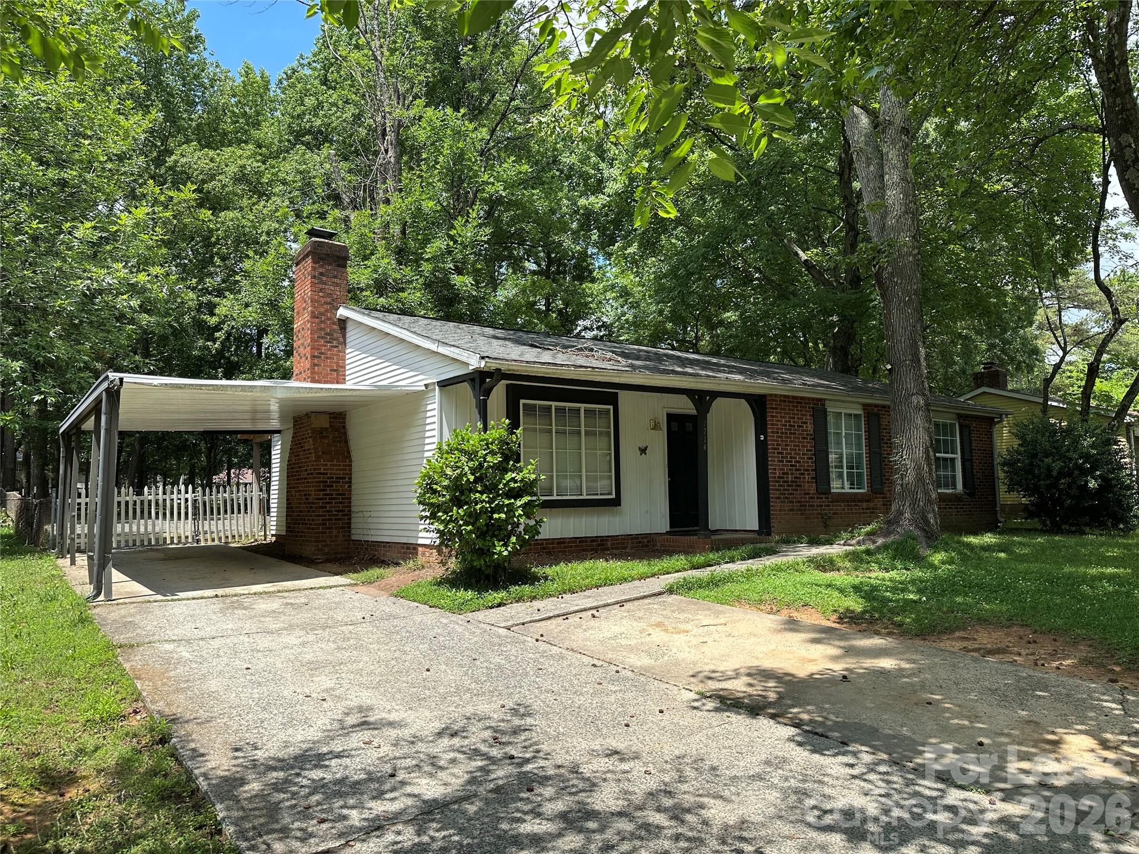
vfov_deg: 56.8
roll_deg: +0.7
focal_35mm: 24
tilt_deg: +5.7
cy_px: 427
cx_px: 570
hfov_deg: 71.6
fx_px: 790
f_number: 1.78
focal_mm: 6.86
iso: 80
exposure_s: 1/2252
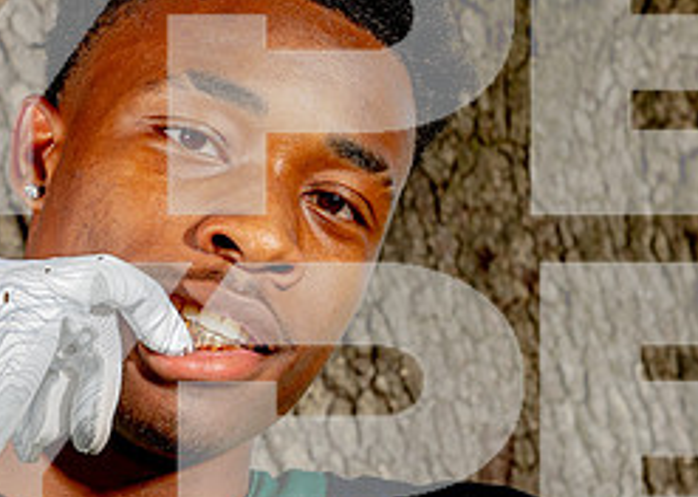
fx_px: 2337
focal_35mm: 118
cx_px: 119
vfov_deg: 12.1
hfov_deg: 16.8
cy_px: 424
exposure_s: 1/125
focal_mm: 48
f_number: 8
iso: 100
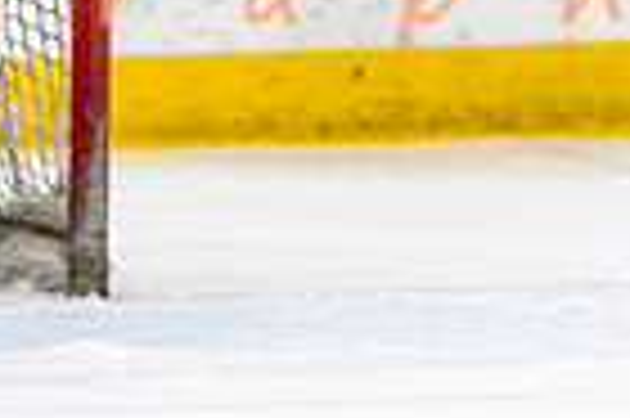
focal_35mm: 1166
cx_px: -43
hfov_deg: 1.8
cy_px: -6
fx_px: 20381
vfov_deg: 1.2
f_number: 2.8
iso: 3200
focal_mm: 200
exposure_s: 1/1250
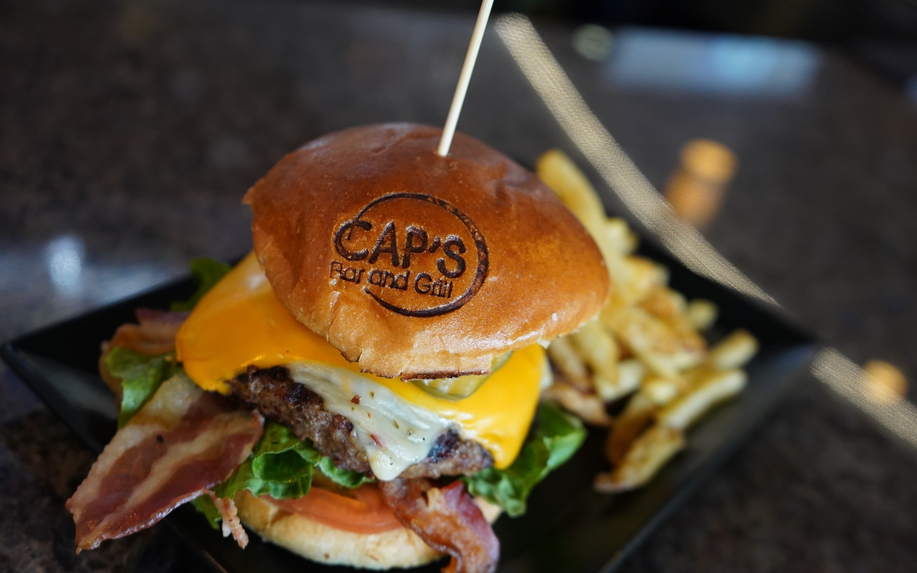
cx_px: 460
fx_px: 900
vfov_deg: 35.3
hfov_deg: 54.0
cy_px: 292
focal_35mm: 36
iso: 4000
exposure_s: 1/160
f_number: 4
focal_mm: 35
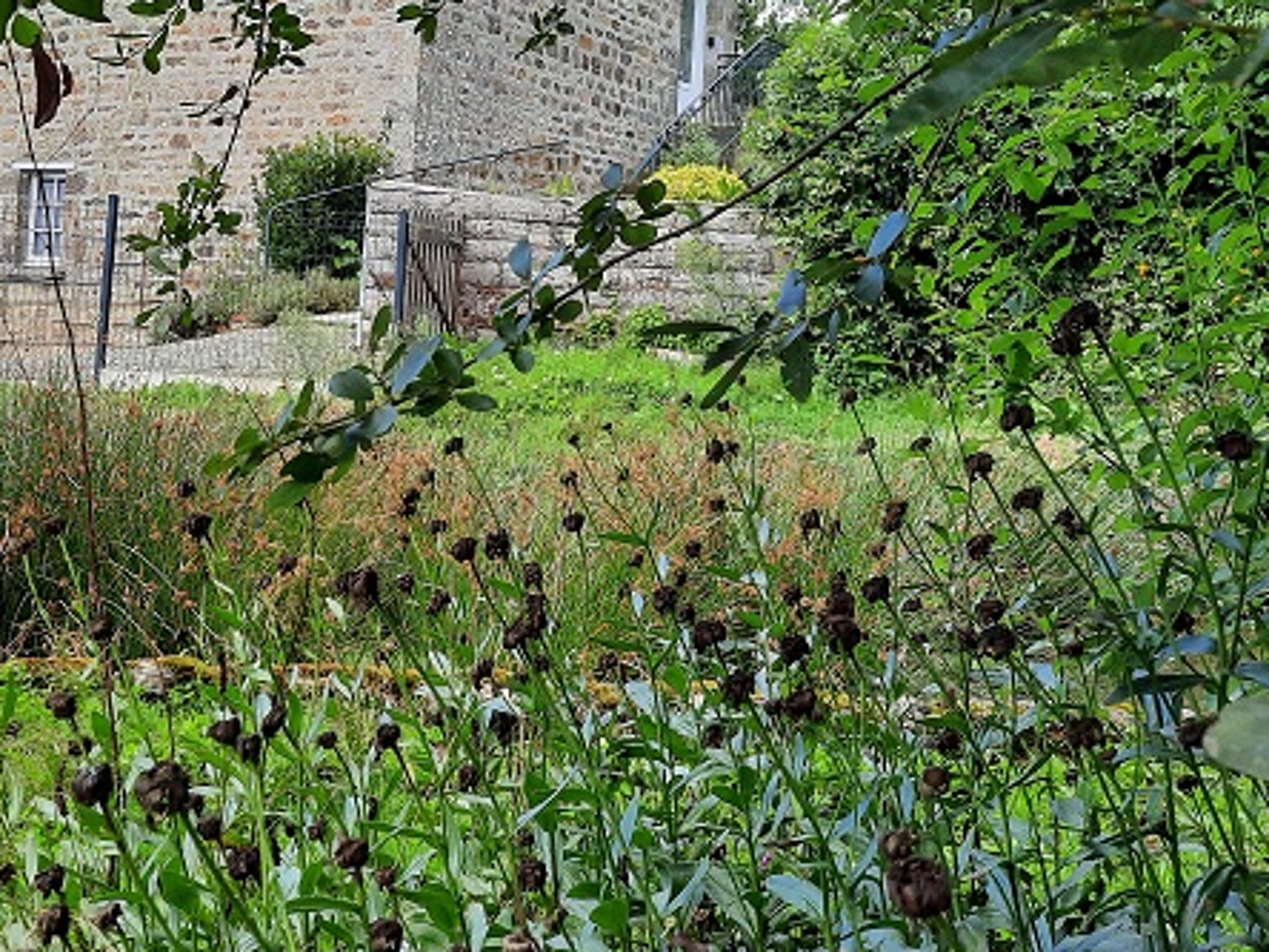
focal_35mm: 45
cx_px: 489
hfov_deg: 41.8
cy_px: 229
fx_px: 1650
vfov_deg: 31.6
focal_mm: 4.6
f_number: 2
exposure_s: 1/231
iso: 32
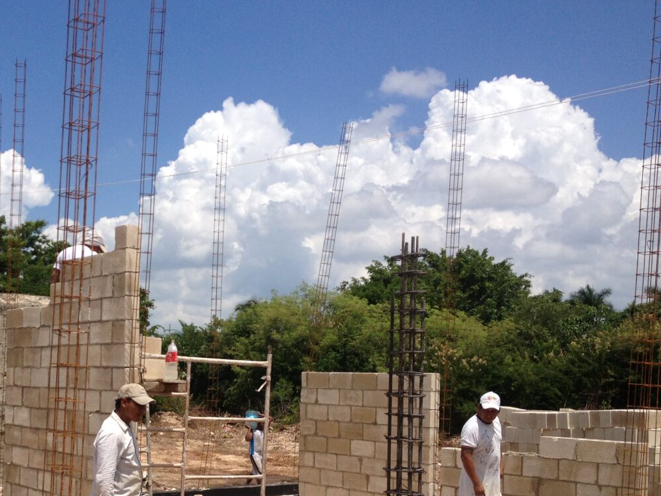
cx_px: 164
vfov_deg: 26.6
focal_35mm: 54
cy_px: 382
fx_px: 1031
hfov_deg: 34.8
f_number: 2.4
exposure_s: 1/2762
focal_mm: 4.28
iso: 50
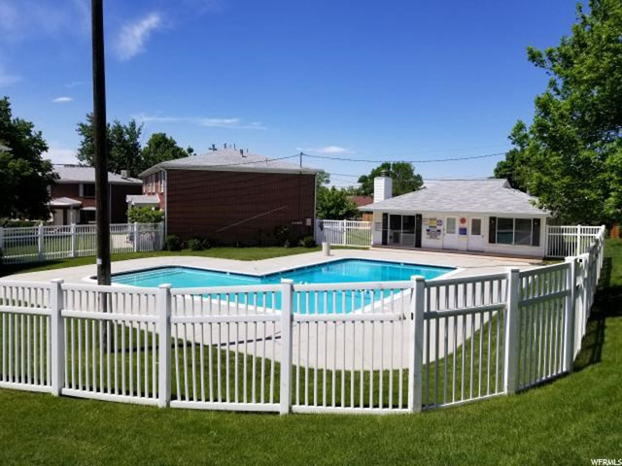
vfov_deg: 53.1
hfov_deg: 67.3
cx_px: 311
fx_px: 467
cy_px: 233
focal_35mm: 26
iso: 50
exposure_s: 1/3584
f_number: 1.7
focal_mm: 4.25
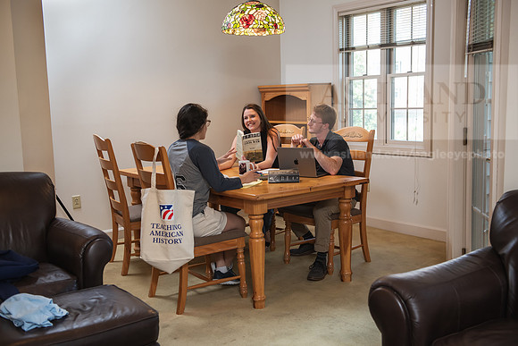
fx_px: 604
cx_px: 259
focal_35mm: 42
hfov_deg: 46.4
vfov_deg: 31.9
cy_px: 173
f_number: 3.5
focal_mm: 42
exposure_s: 1/125
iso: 800
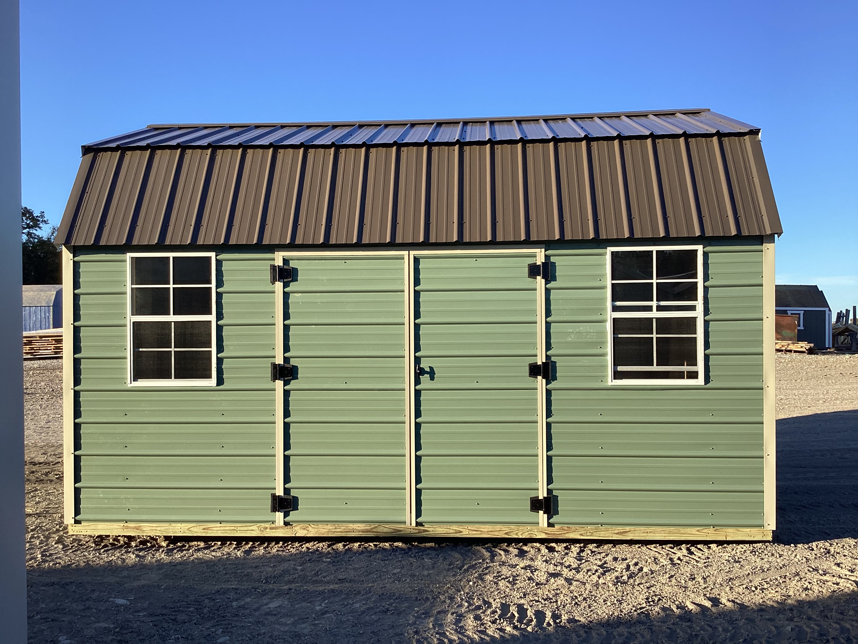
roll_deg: -0.6
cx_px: 429
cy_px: 322
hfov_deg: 58.4
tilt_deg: -1.0
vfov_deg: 45.4
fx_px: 768
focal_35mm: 31
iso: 25
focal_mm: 3.3
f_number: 2.4
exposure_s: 1/547
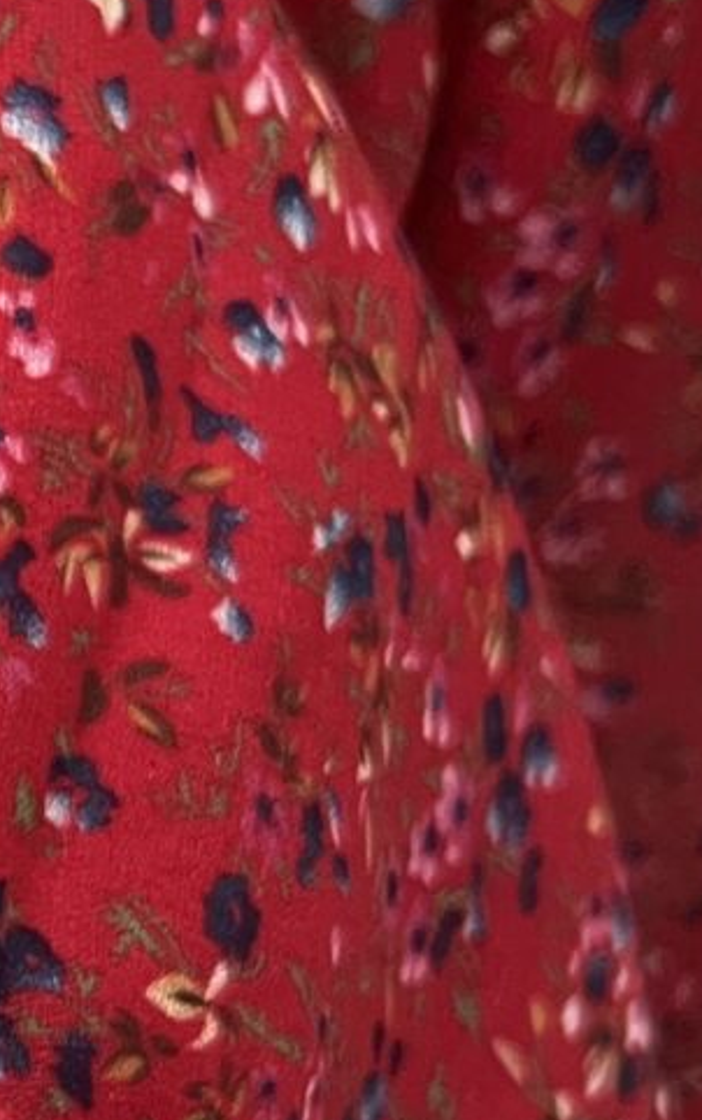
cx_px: -876
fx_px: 3575
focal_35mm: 117
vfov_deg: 17.7
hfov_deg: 10.0
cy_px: 820
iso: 250
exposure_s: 1/60
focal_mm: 5.7
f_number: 1.5
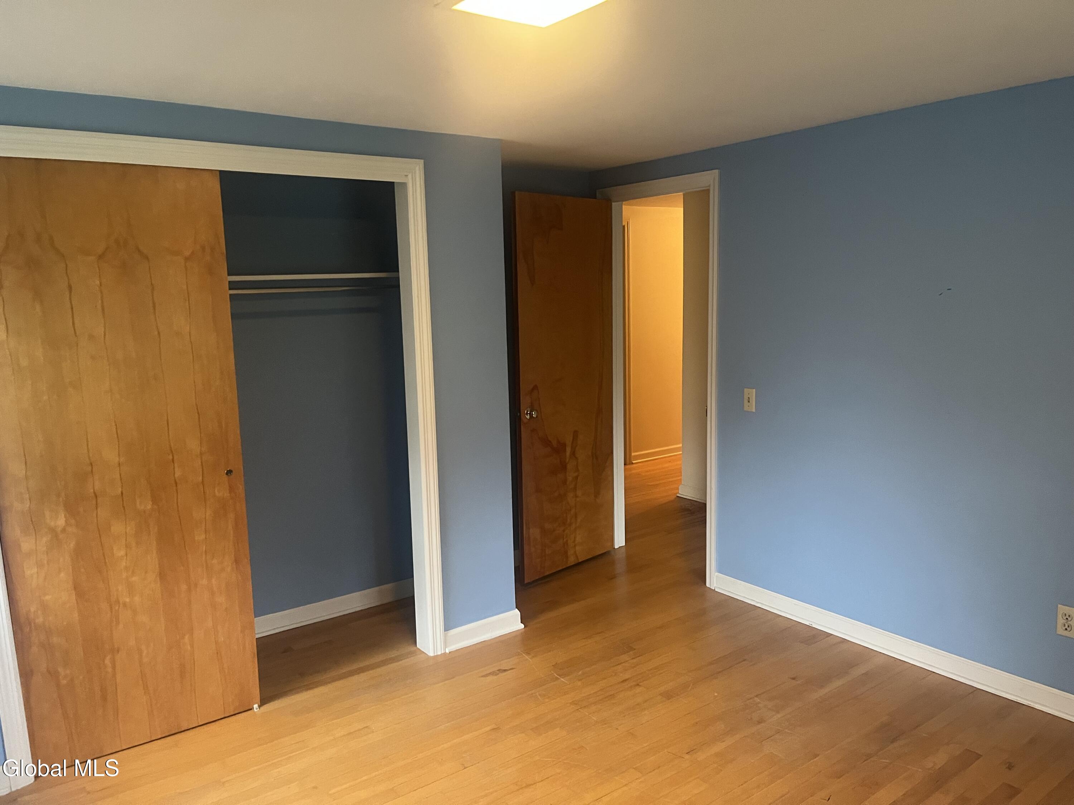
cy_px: 402
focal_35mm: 26
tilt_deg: -9.1
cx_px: 537
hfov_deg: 67.3
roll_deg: +2.0
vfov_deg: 53.1
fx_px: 807
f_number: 1.6
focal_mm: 5.1
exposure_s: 1/60
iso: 400
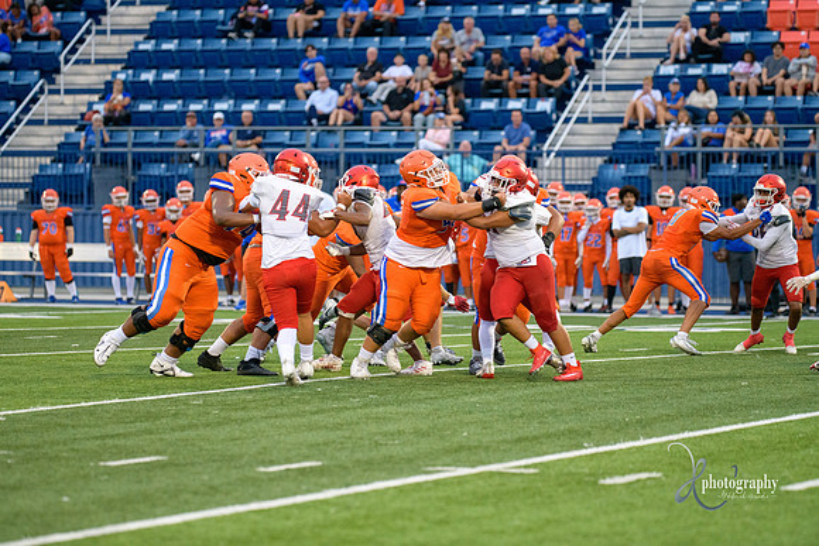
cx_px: 410
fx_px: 3868
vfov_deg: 8.1
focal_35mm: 170
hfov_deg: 12.1
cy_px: 273
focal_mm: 170
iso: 3200
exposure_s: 1/2000
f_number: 2.8
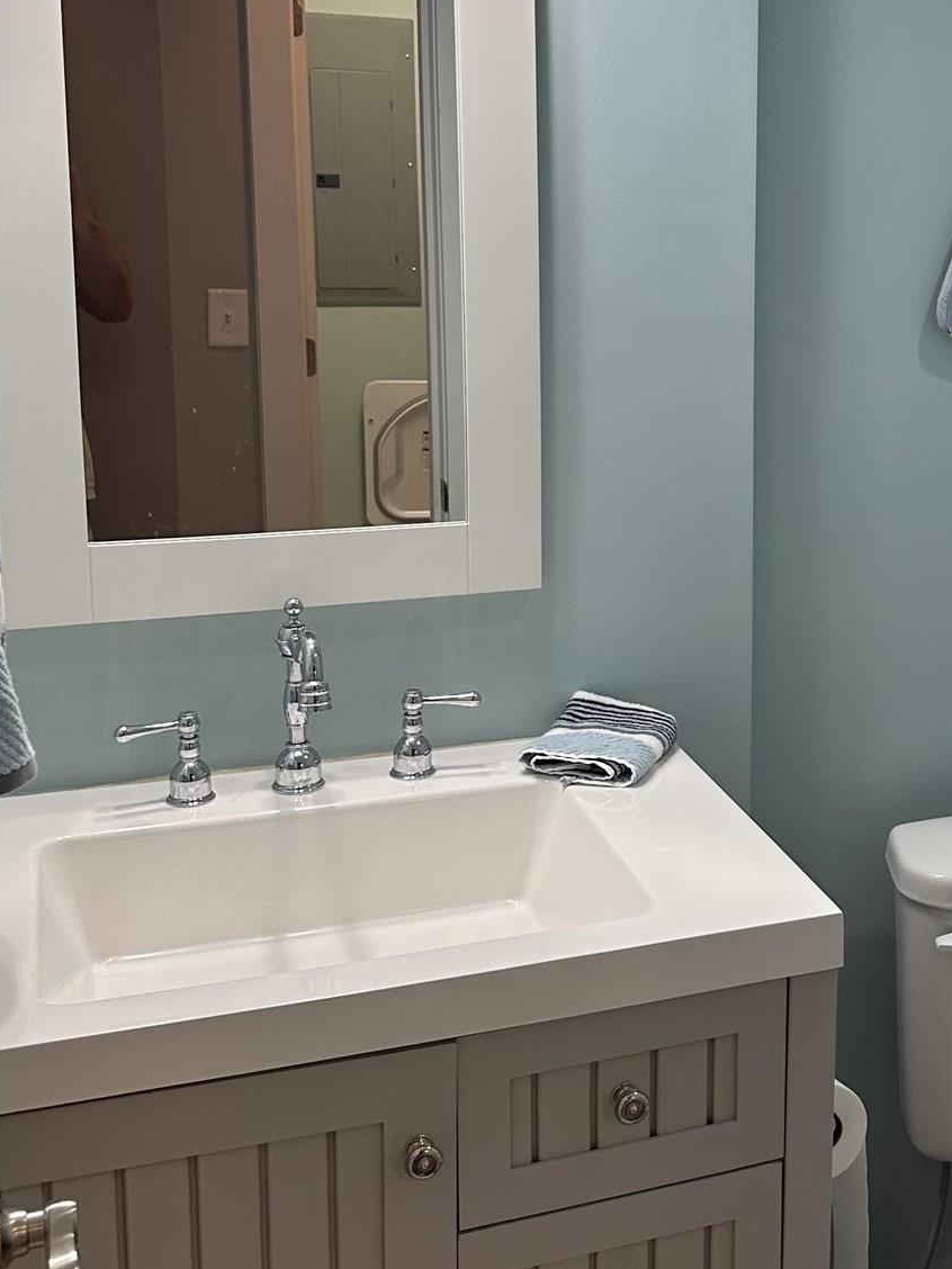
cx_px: 928
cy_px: 476
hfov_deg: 28.1
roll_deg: -1.4
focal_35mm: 49
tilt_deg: -9.3
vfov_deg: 38.7
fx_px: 1797
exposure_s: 1/133
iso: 100
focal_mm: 6.86
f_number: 1.78
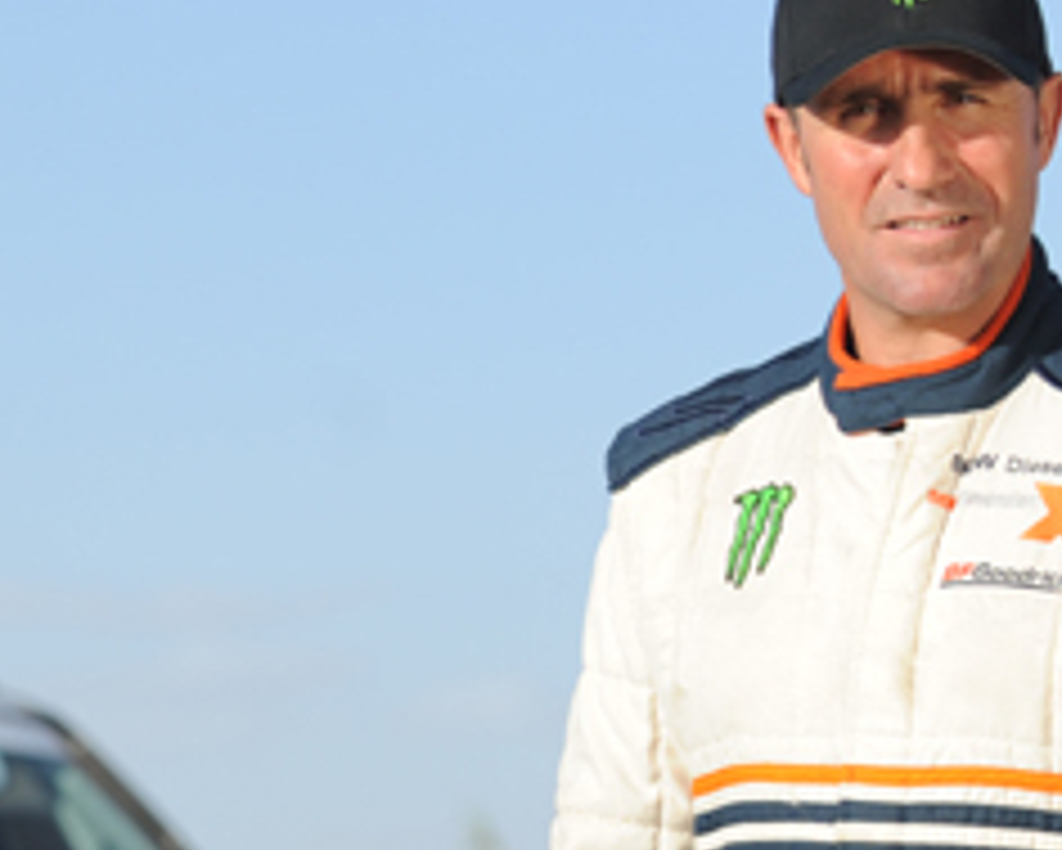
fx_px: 9496
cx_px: -108
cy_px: 890
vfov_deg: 5.1
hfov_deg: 6.4
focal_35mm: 302
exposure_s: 1/1600
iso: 200
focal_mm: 95
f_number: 4
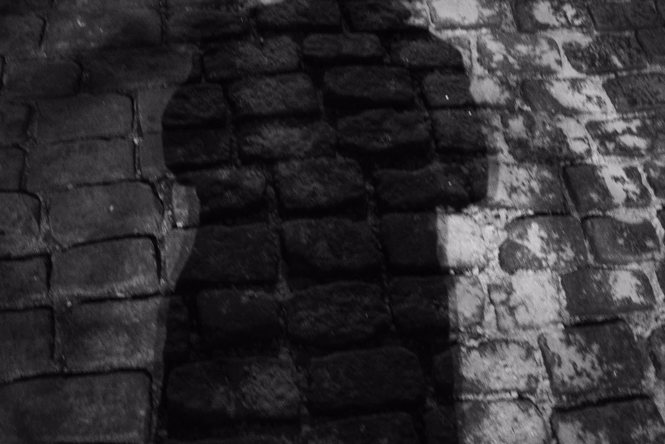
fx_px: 794
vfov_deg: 31.2
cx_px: 355
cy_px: 186
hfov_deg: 45.4
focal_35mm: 43
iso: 6400
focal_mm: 24
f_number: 3.5
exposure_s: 1/30
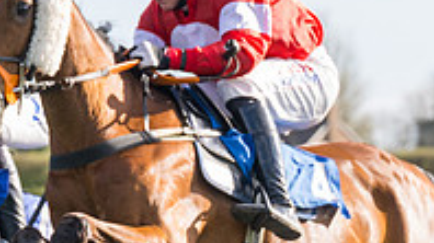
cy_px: 177
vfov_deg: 2.2
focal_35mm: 548
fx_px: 6301
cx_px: 107
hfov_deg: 3.9
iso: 400
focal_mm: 95
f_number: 4
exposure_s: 1/1600
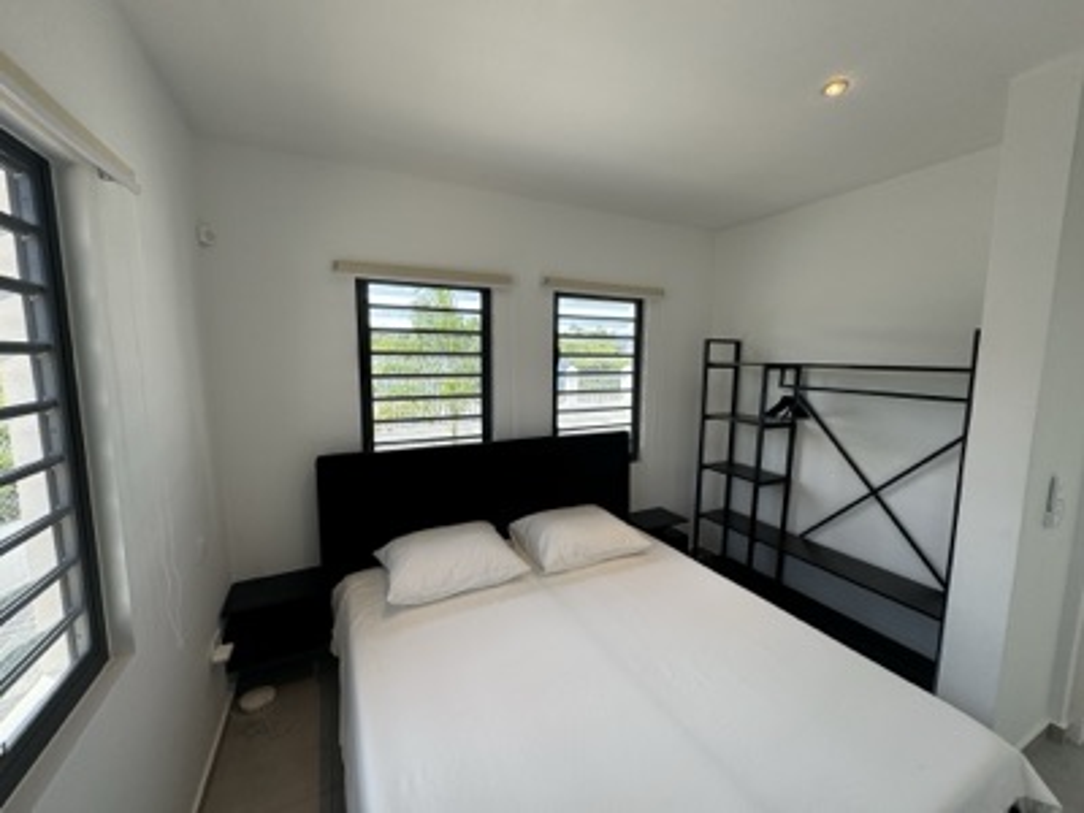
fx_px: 438
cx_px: 542
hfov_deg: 102.1
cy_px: 406
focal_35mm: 14
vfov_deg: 85.7
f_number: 2.2
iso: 40
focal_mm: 2.22
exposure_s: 1/101
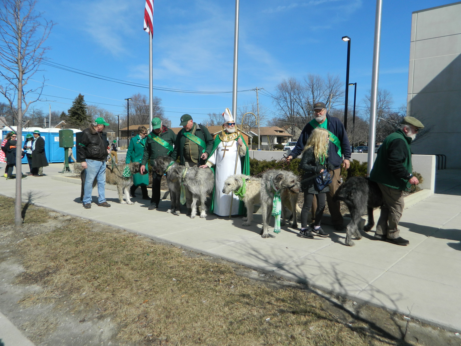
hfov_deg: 69.4
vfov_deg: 54.9
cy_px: 173
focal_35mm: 25
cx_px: 230
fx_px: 333
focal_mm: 4.5
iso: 80
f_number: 8.7
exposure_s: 1/200
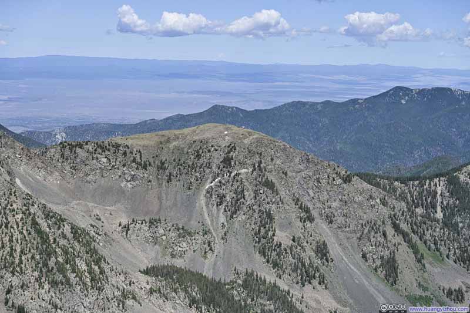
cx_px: 235
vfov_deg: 19.2
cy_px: 156
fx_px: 927
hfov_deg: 28.5
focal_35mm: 71
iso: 64
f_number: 5.6
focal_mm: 71
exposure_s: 1/800
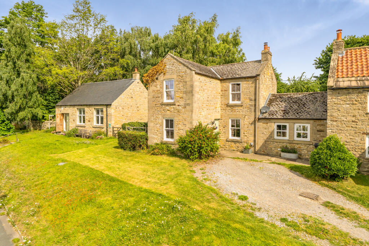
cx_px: 184
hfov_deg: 78.6
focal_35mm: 22
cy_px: 123
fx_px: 226
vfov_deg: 57.2
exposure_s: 1/1250
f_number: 8
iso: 400
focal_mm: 15
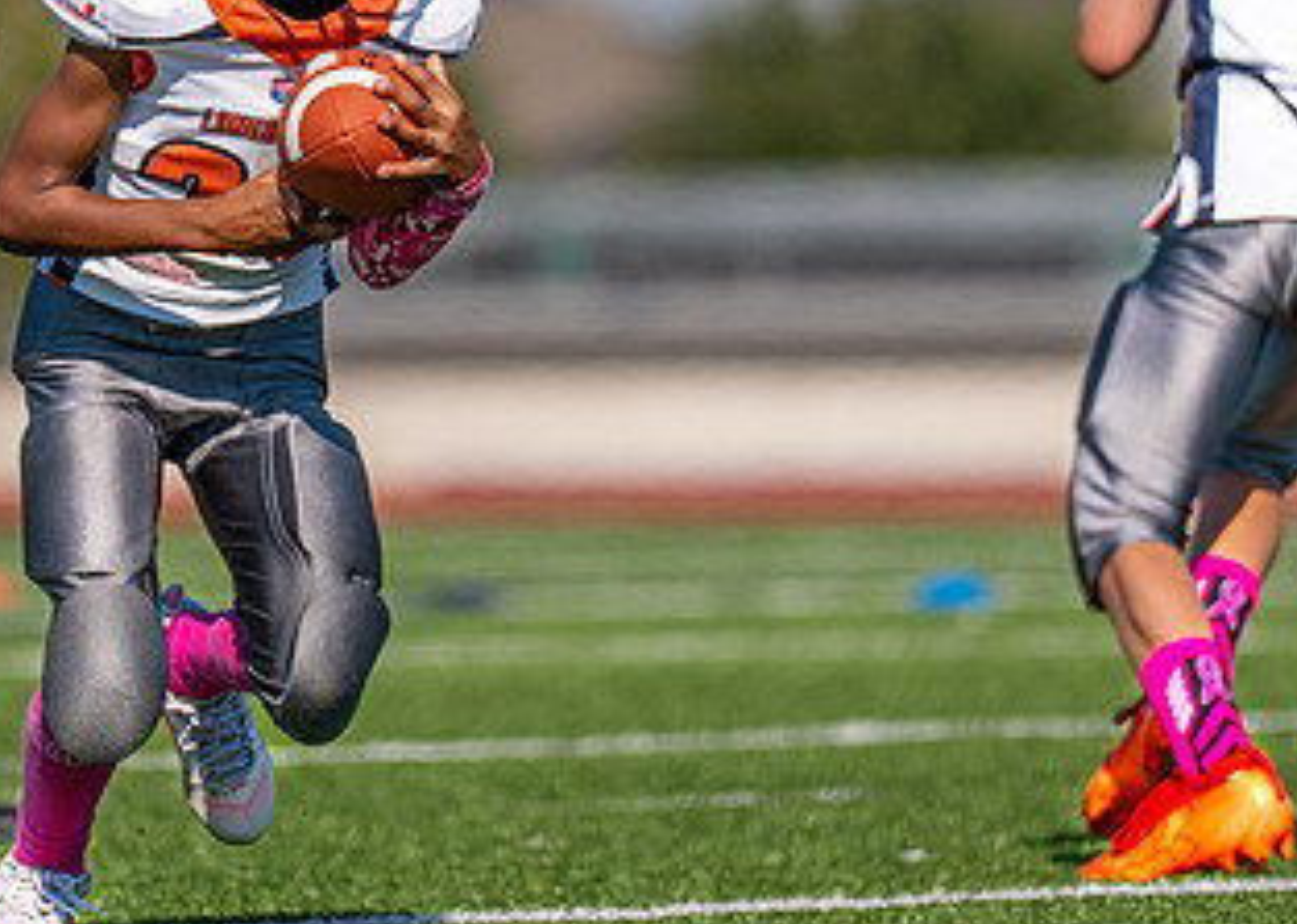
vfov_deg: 2.3
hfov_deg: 3.2
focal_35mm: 630
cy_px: 85
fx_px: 23187
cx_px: 203
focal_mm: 200
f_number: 2.8
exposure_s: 1/3200
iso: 100
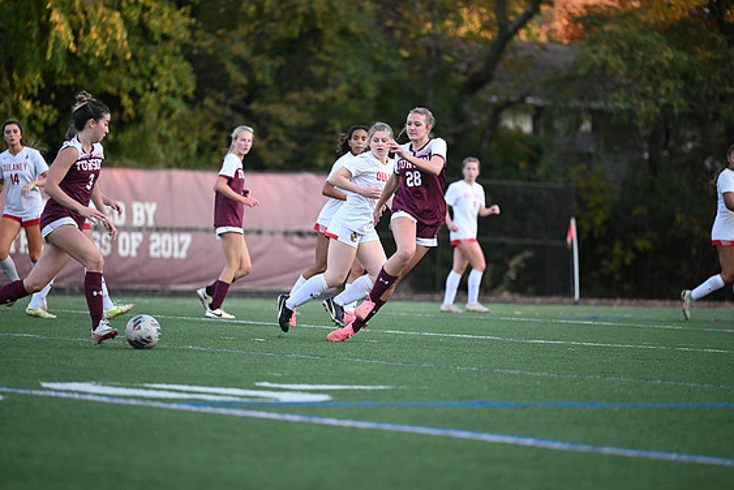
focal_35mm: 206
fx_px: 4202
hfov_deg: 10.0
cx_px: 361
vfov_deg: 6.7
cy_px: 240
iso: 2000
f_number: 2.8
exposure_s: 1/2500
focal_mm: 200
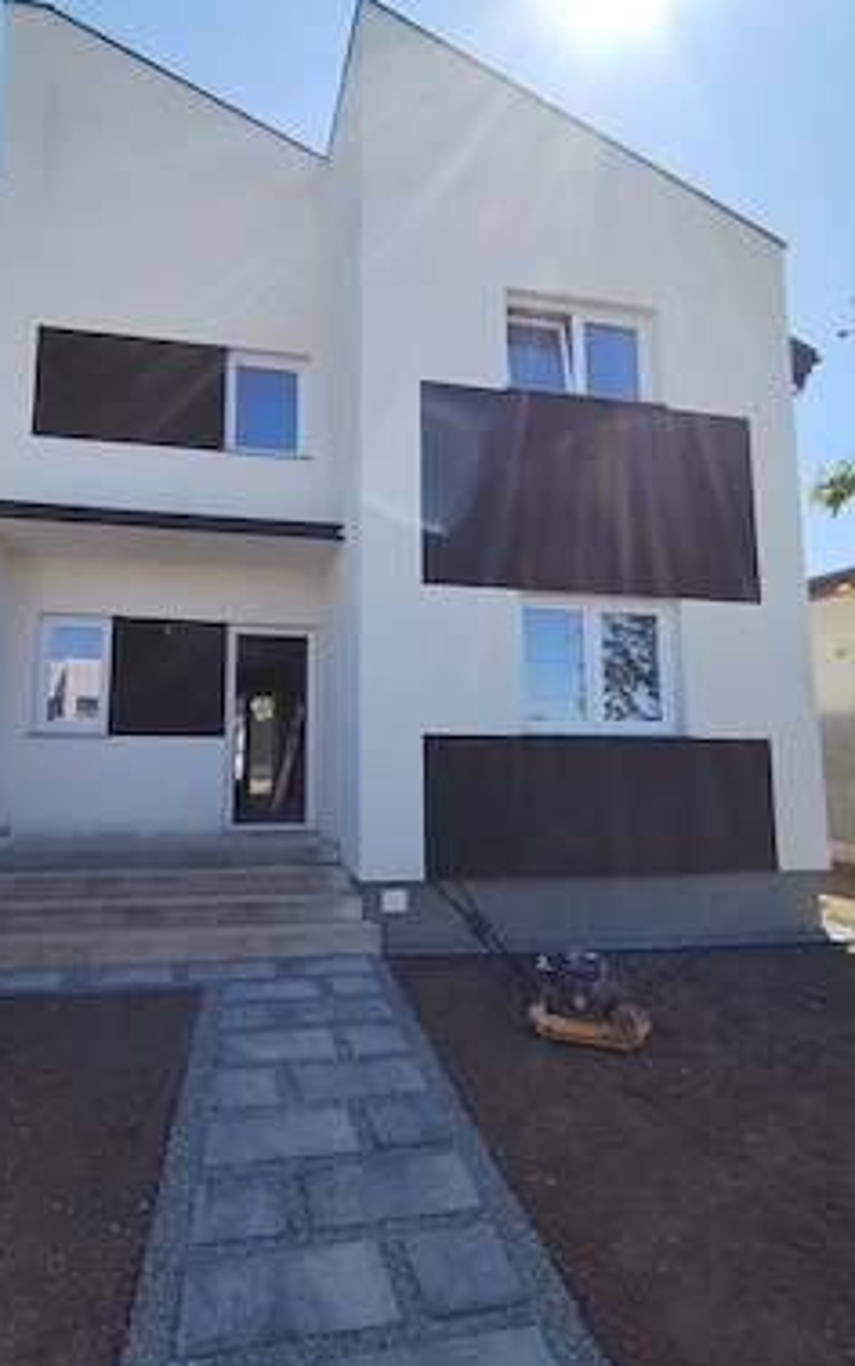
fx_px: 670
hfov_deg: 64.2
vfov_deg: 91.1
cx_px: 326
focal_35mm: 18
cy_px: 692
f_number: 2.2
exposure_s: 1/1800
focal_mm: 1.42
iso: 100
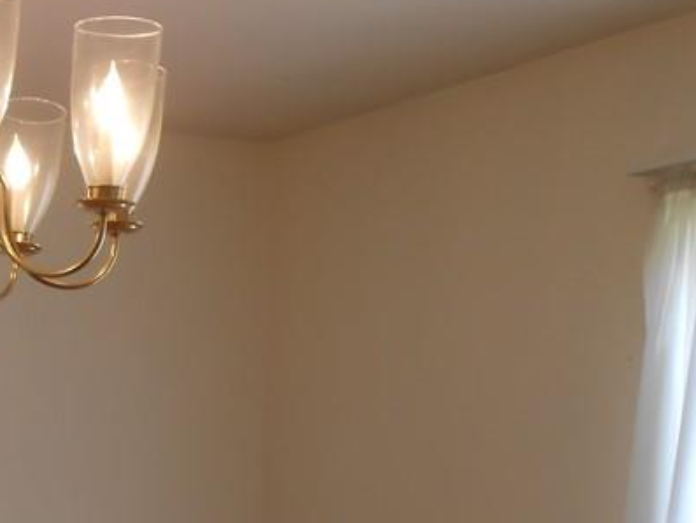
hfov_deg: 26.6
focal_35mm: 67
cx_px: -75
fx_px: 1348
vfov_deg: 20.6
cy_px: 621
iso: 80
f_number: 3.5
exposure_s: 1/30
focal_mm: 4.6
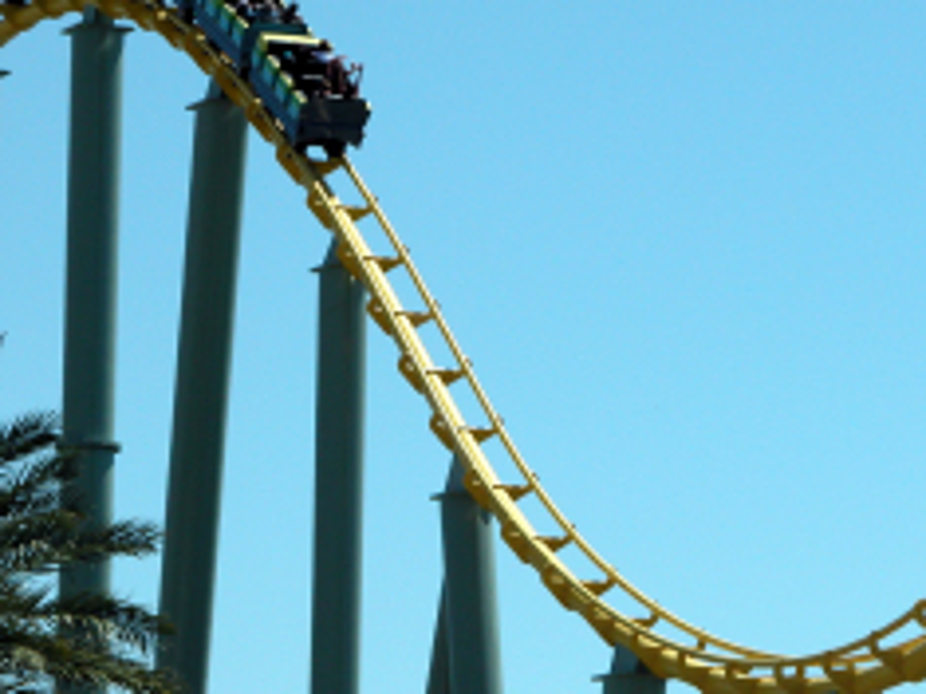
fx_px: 7326
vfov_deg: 5.4
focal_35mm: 274
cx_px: 583
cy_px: 142
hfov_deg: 7.2
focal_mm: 41.1
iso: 100
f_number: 6.2
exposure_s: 1/616
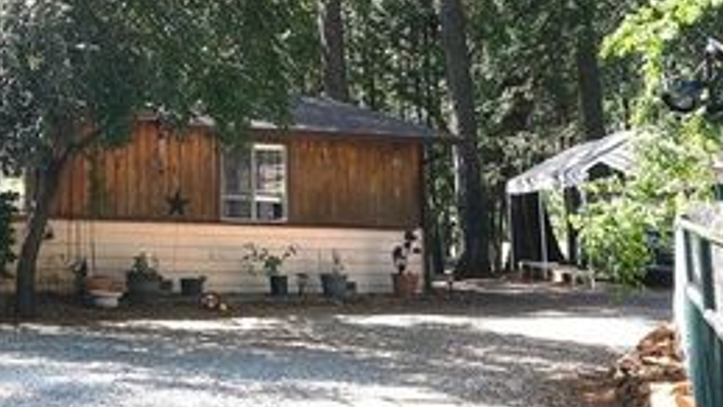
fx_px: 844
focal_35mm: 44
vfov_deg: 25.9
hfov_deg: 39.2
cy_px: 7
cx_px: -47
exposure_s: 1/90
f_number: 9
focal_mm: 11
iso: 320
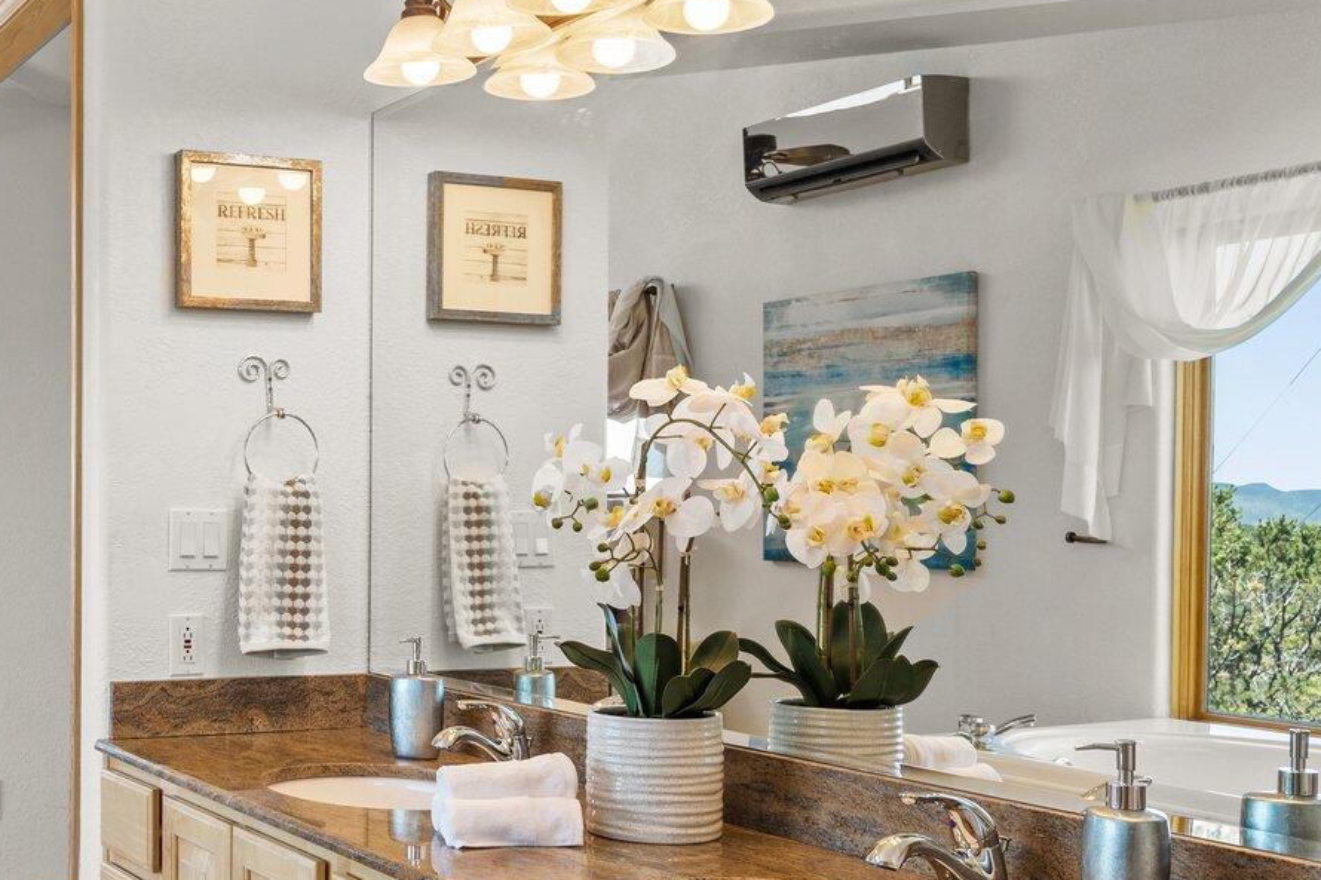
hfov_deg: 40.1
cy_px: 553
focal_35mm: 46
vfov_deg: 29.1
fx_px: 1688
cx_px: 172
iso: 250
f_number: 8
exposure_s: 1/13
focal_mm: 20
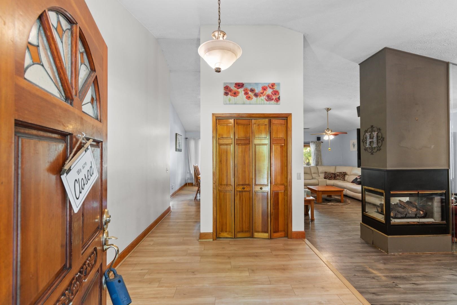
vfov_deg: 77.3
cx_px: 228
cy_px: 152
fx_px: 190
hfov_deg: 100.4
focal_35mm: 15
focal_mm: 10
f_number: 4.5
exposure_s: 1/2
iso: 100
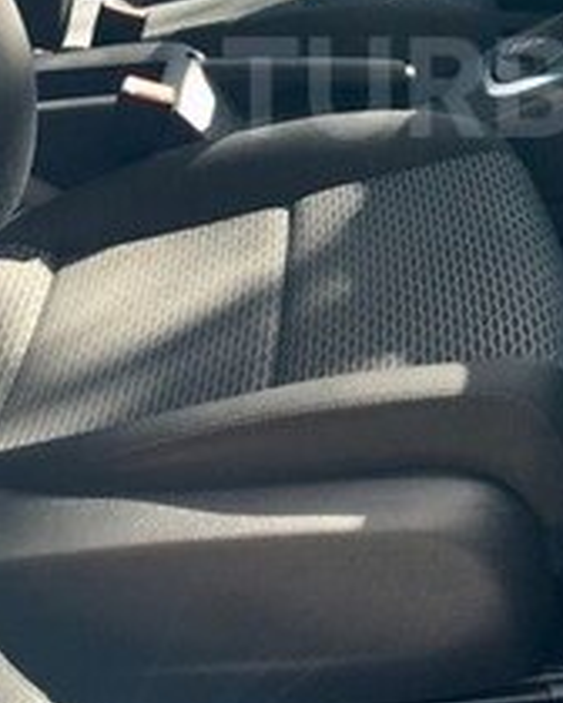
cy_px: 87
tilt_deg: -23.7
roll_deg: -6.9
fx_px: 1395
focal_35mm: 67
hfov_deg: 22.0
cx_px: 566
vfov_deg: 27.4
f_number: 2.2
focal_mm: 4.15
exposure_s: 1/100
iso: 32
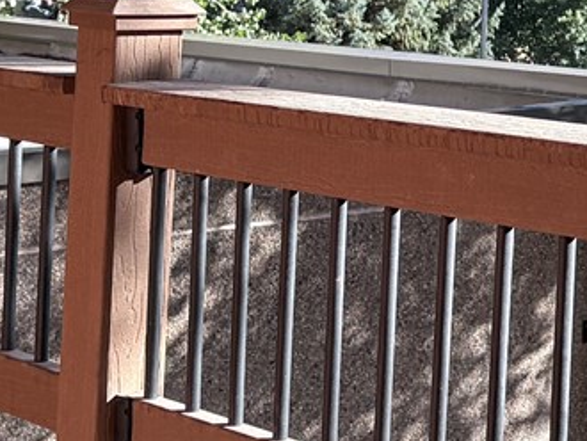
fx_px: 2138
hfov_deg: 15.0
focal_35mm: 126
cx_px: 733
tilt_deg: +1.0
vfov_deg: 11.5
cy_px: -137
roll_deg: -0.6
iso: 50
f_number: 1.6
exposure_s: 1/987
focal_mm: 5.96
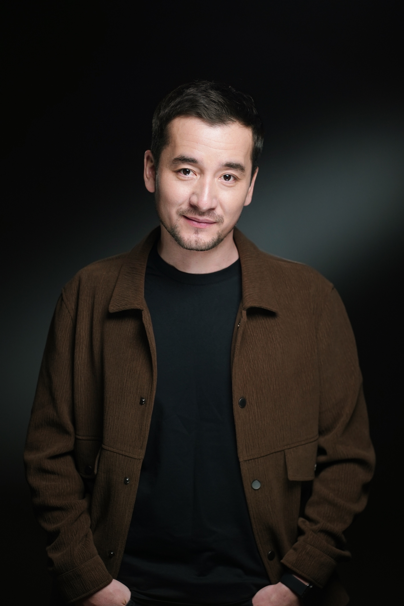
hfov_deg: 16.1
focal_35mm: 85
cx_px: 202
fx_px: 1429
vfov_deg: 23.9
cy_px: 303
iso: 1600
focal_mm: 85
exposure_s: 1/250
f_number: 3.5
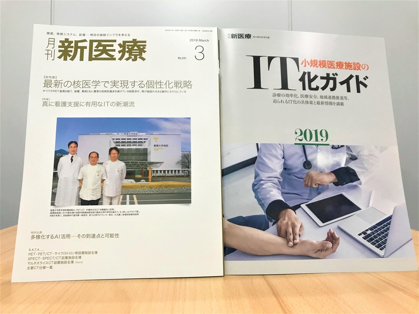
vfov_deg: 49.7
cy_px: 157
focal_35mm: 28
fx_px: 339
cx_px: 210
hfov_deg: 63.4
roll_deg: +0.5
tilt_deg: +3.1
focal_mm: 3.99
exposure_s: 1/40
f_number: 1.8
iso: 25
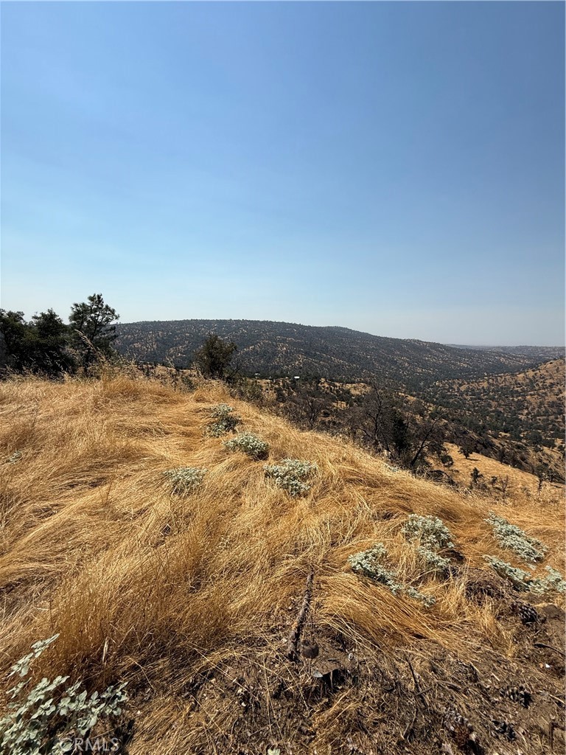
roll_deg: -2.3
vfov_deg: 102.1
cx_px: 283
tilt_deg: -7.5
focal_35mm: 14
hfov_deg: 85.7
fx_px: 305
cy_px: 378
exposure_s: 1/3663
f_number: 2.2
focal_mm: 2.22
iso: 50
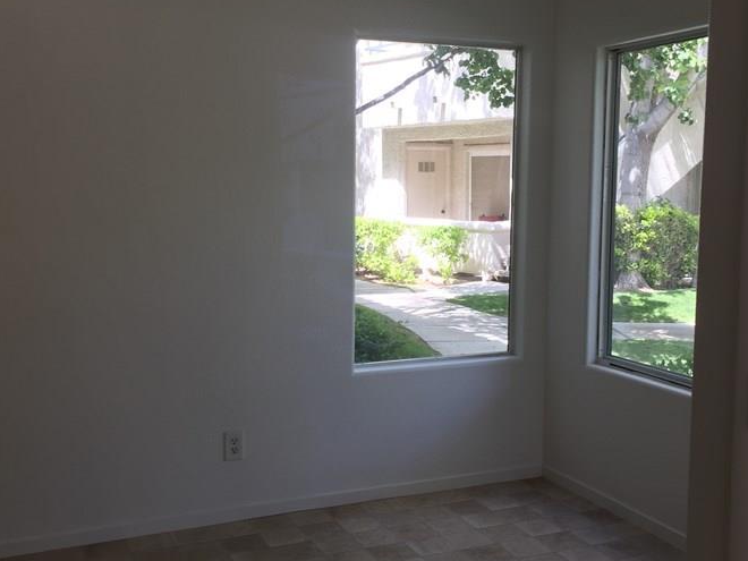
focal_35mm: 45
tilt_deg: -6.9
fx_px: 972
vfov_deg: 32.2
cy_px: 298
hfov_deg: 42.0
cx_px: 415
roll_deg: +0.9
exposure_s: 1/120
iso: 32
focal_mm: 4.15
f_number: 2.2
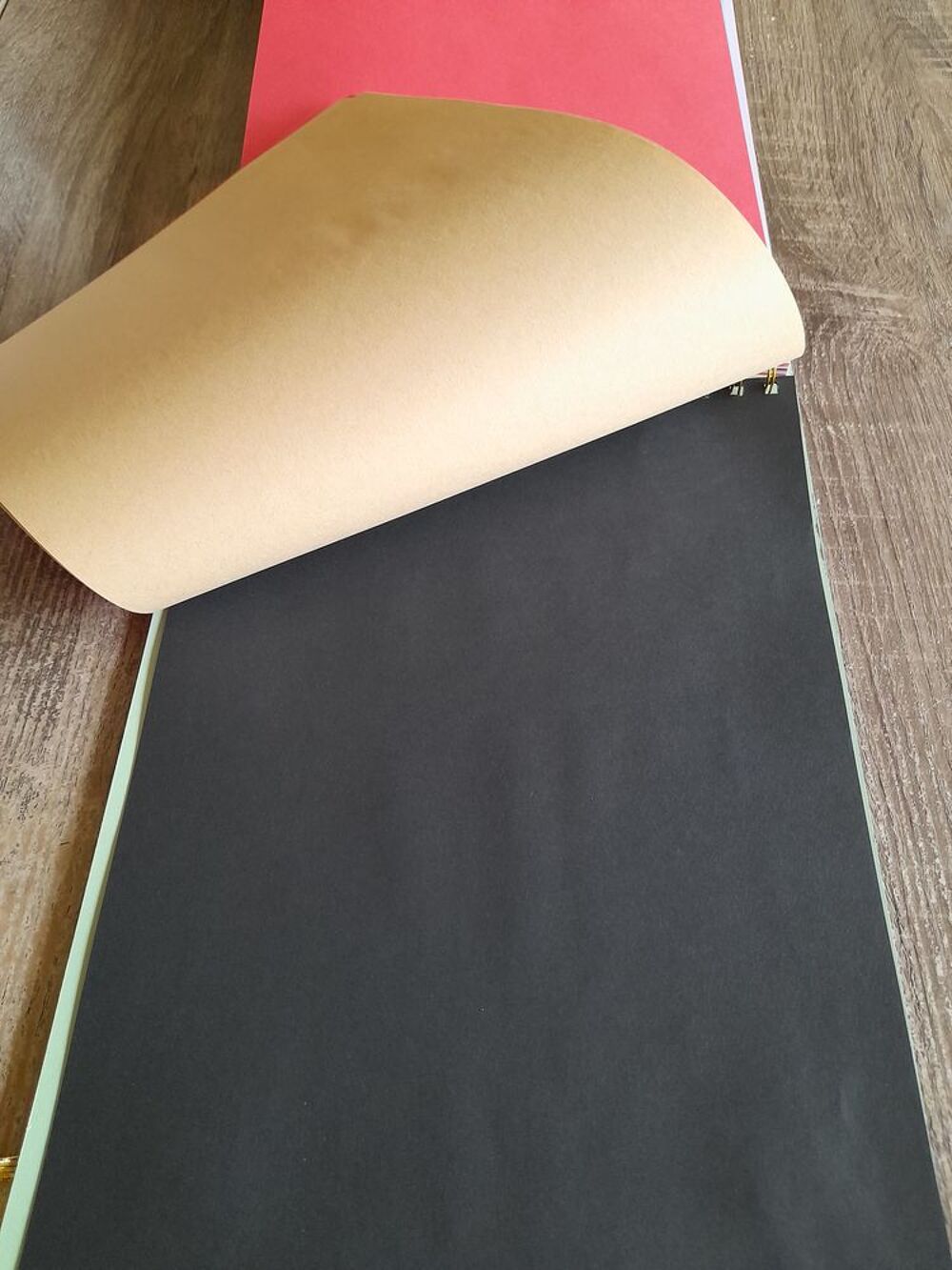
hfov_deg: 54.9
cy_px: 635
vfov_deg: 69.4
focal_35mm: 25
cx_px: 476
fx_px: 917
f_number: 2
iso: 320
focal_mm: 4.6
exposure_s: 1/50
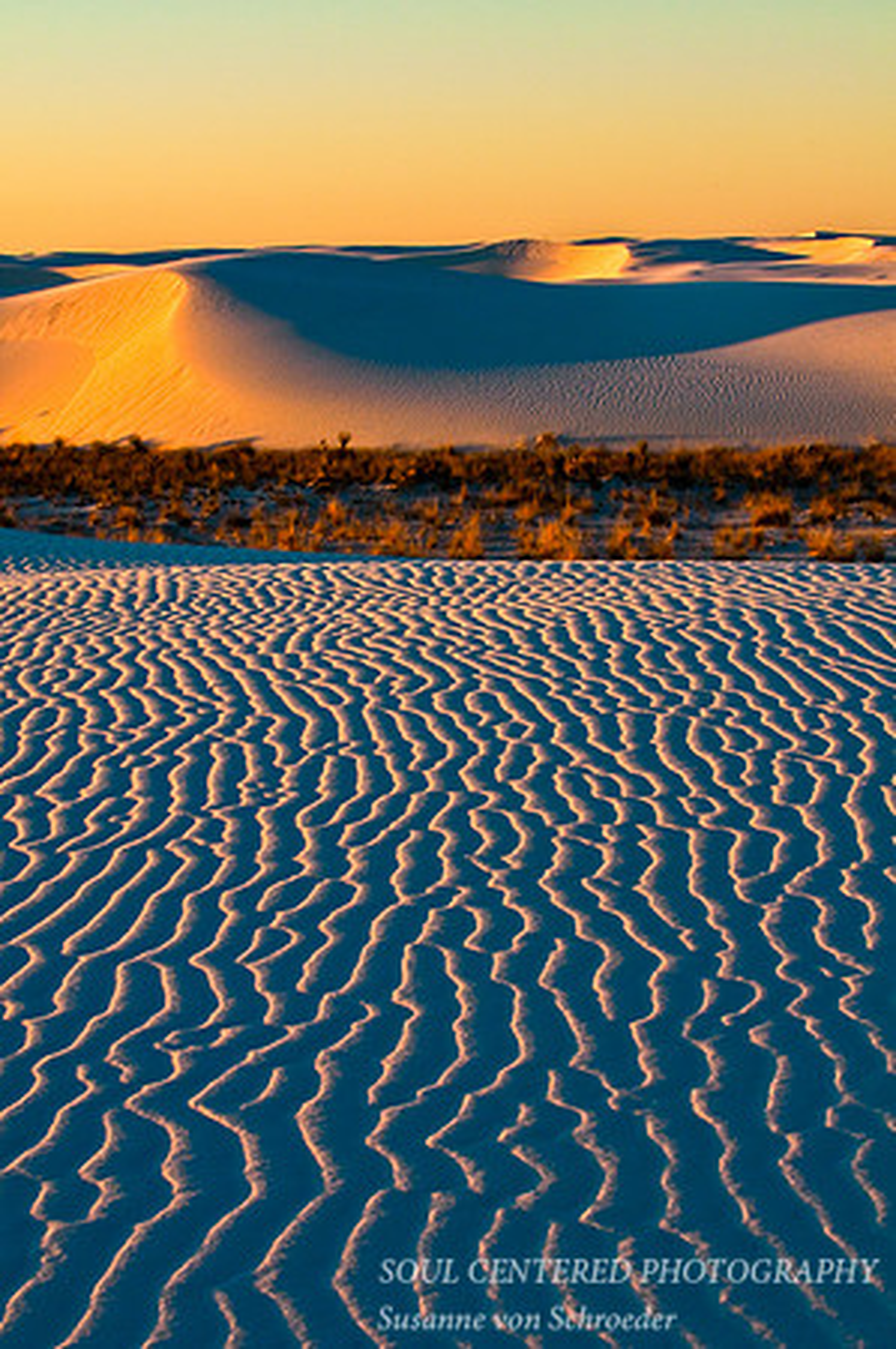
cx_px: 448
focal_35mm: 105
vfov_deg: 19.5
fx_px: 3929
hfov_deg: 13.0
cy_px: 674
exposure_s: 1/60
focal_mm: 70
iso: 200
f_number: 19
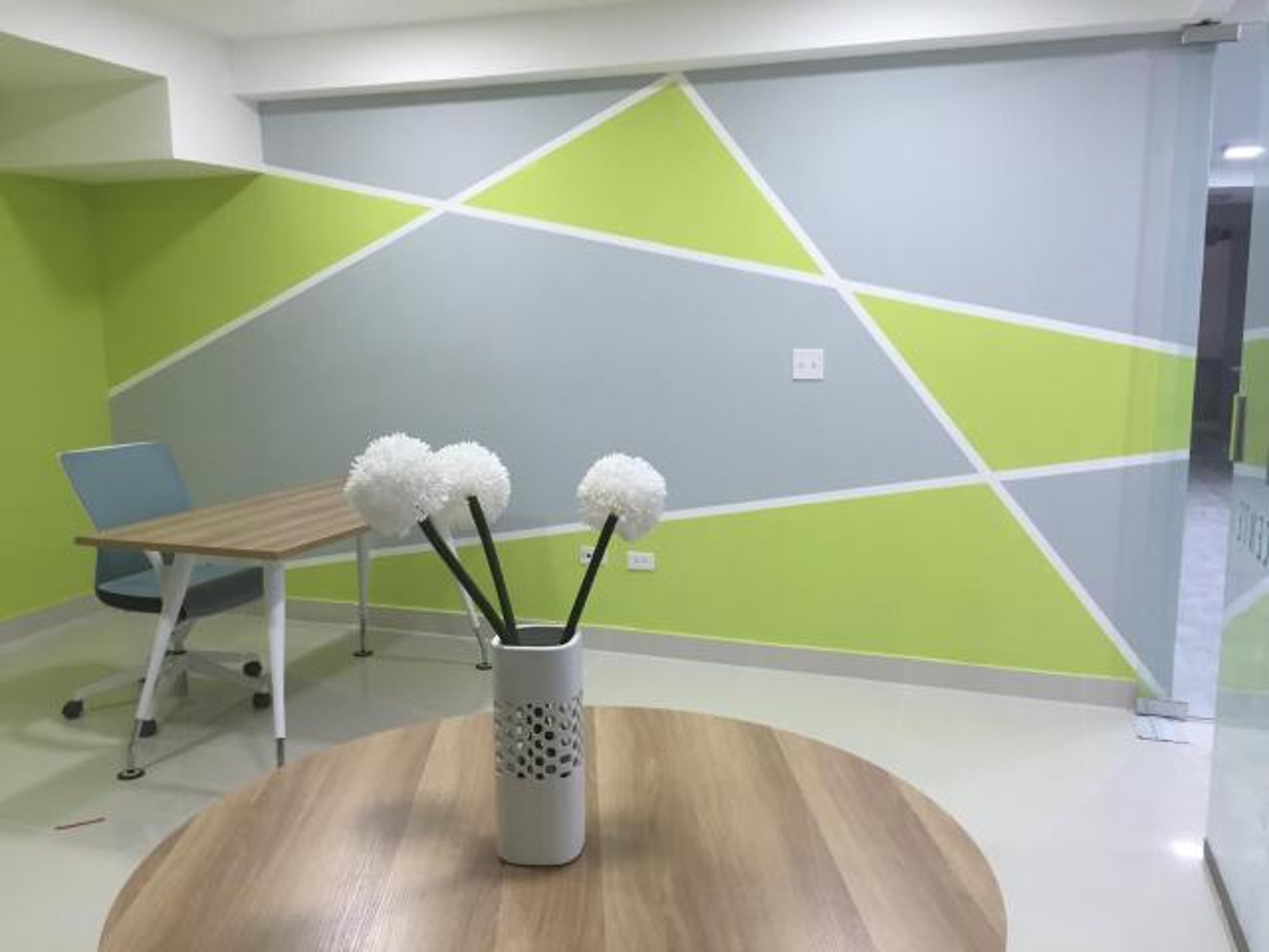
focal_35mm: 29
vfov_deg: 48.2
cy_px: 476
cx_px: 634
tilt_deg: -7.2
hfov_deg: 61.7
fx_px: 1063
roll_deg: -1.1
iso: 64
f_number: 2.2
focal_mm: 4.15
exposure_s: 1/30
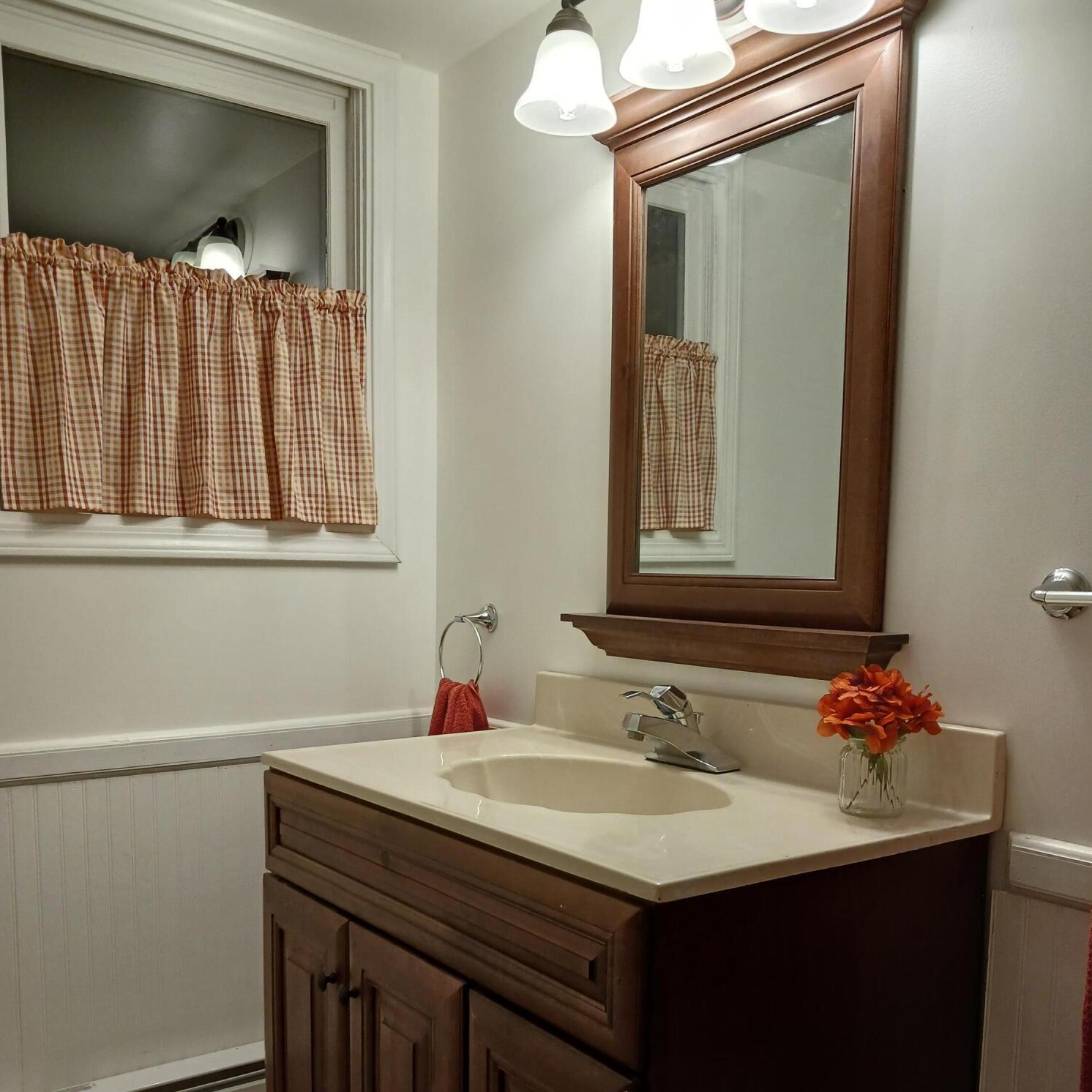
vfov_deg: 50.4
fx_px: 1142
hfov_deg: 51.1
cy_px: 700
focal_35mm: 32
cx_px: 547
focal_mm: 4
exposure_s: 1/60
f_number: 1.8
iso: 160
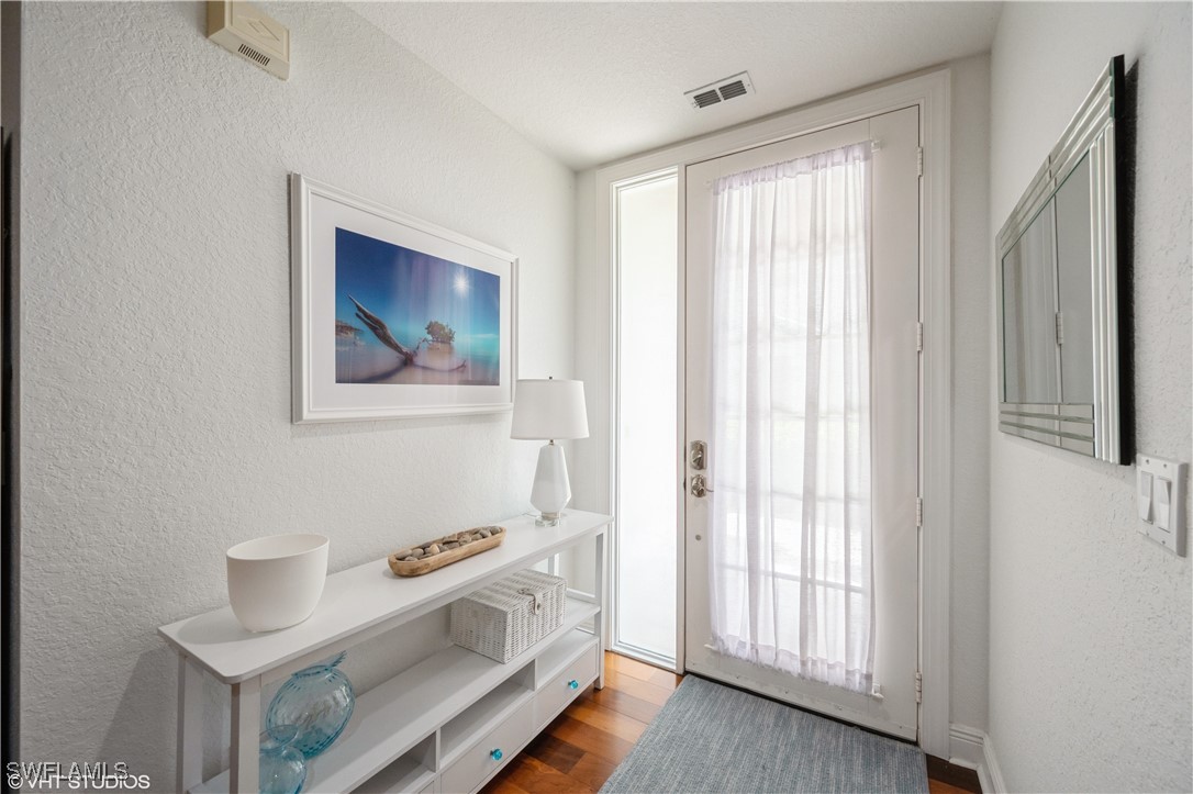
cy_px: 397
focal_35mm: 14
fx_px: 464
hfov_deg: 104.3
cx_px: 596
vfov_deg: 81.2
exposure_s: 1/80
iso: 800
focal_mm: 14
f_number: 7.1
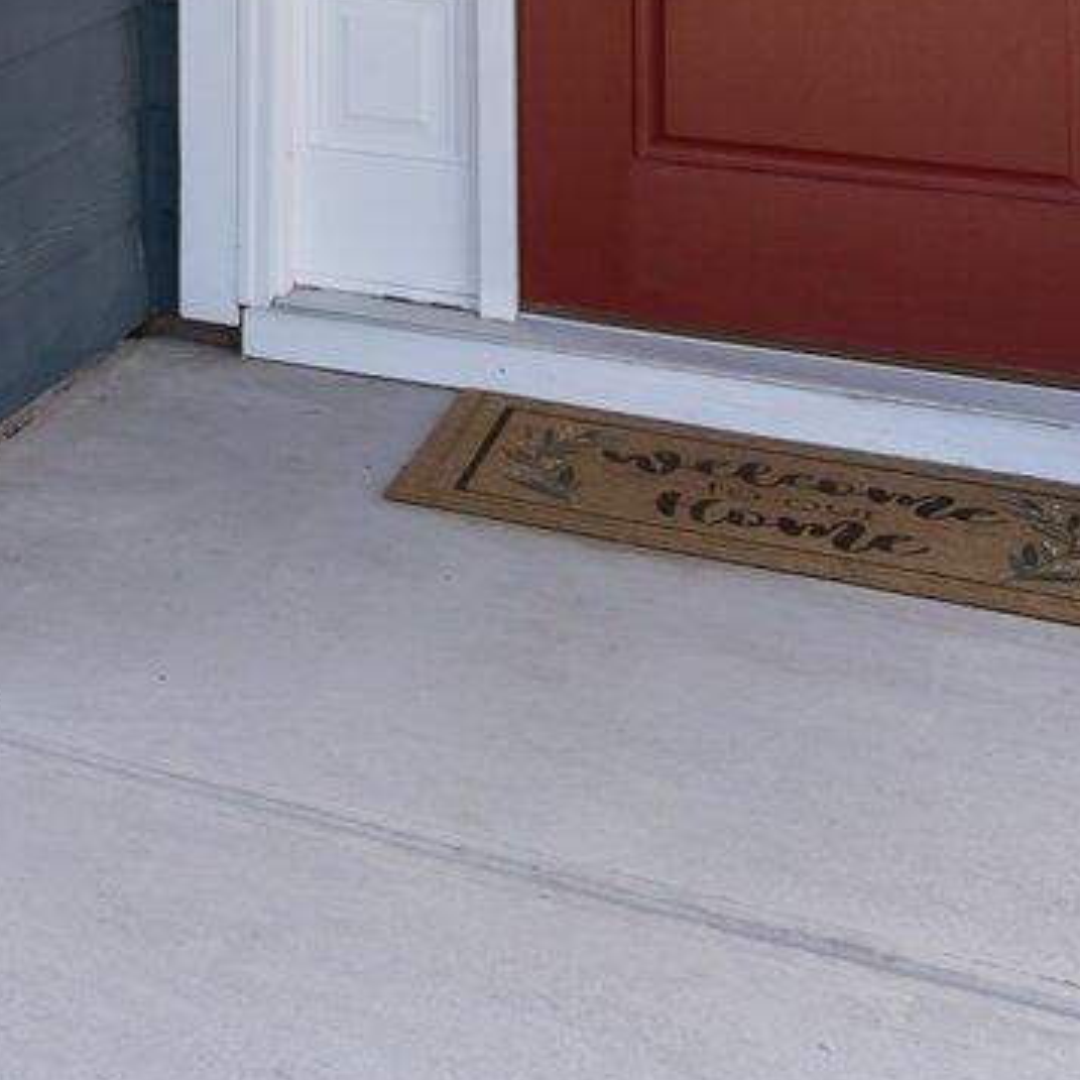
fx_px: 2753
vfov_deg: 19.8
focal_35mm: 78
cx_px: -1137
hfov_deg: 16.4
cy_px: -446
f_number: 4
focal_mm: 16
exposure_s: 1/500
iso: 320
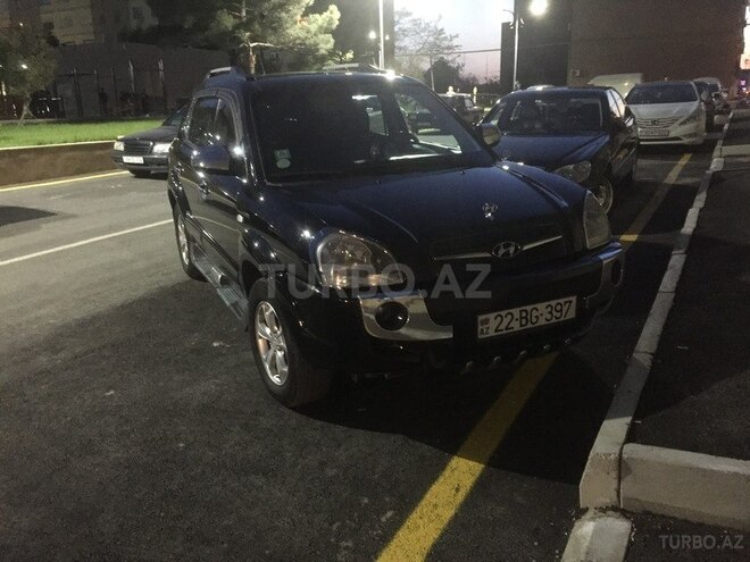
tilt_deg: -15.4
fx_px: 628
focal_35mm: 29
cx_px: 375
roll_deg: +0.9
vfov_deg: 48.2
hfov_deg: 61.7
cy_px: 281
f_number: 2.2
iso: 800
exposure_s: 1/17
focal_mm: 4.15
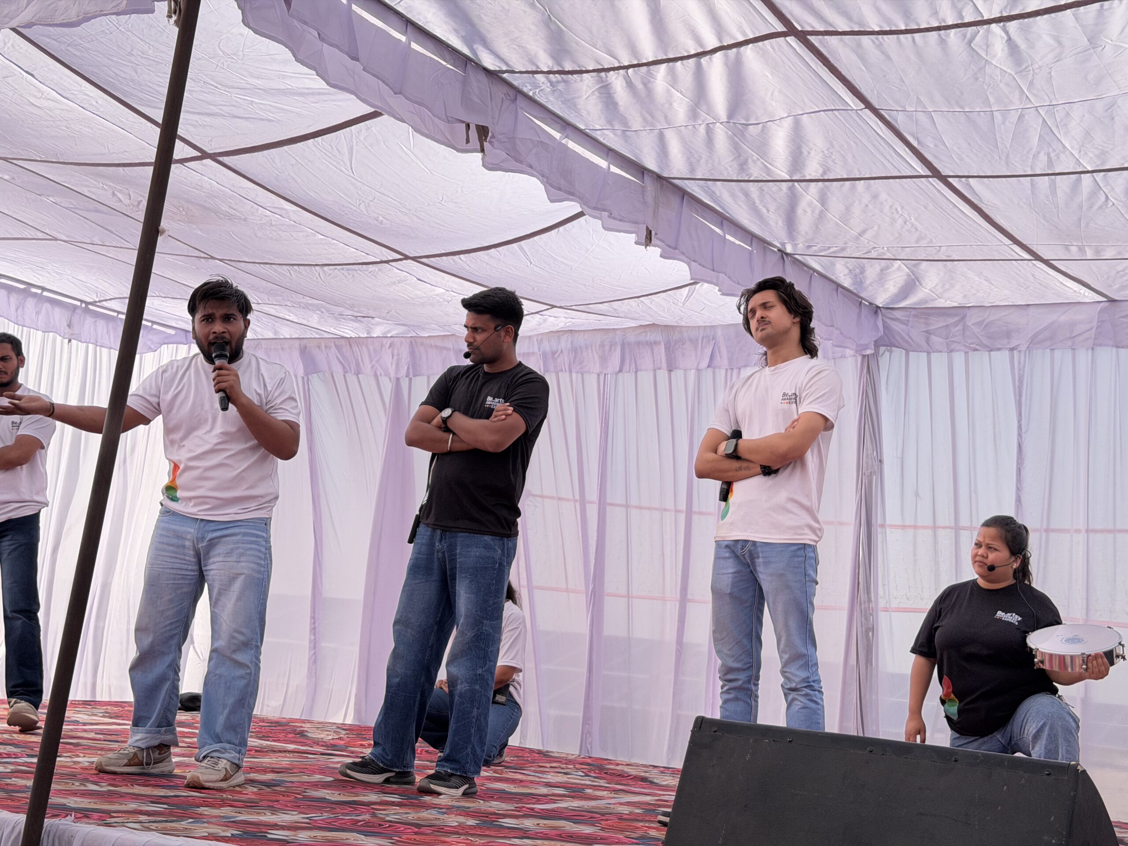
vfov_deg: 30.3
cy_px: 423
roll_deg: -5.2
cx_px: 564
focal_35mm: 48
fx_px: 1564
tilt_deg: +7.9
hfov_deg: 39.7
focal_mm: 6.76
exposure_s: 1/4329
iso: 64
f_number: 1.78
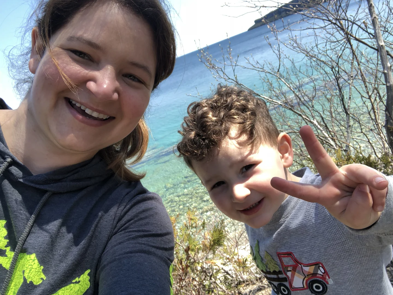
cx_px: 196
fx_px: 363
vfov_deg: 44.2
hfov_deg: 56.8
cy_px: 148
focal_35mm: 32
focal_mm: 2.87
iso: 20
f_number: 2.2
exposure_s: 1/361
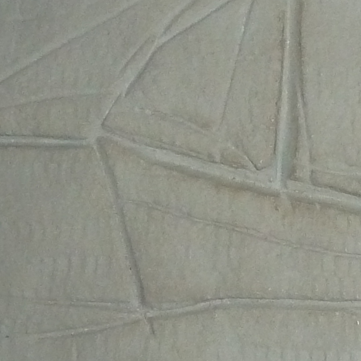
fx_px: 1546
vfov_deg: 13.3
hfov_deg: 12.8
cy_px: 92
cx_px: 503
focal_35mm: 131
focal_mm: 4.1
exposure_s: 1/30
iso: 250
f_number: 3.3
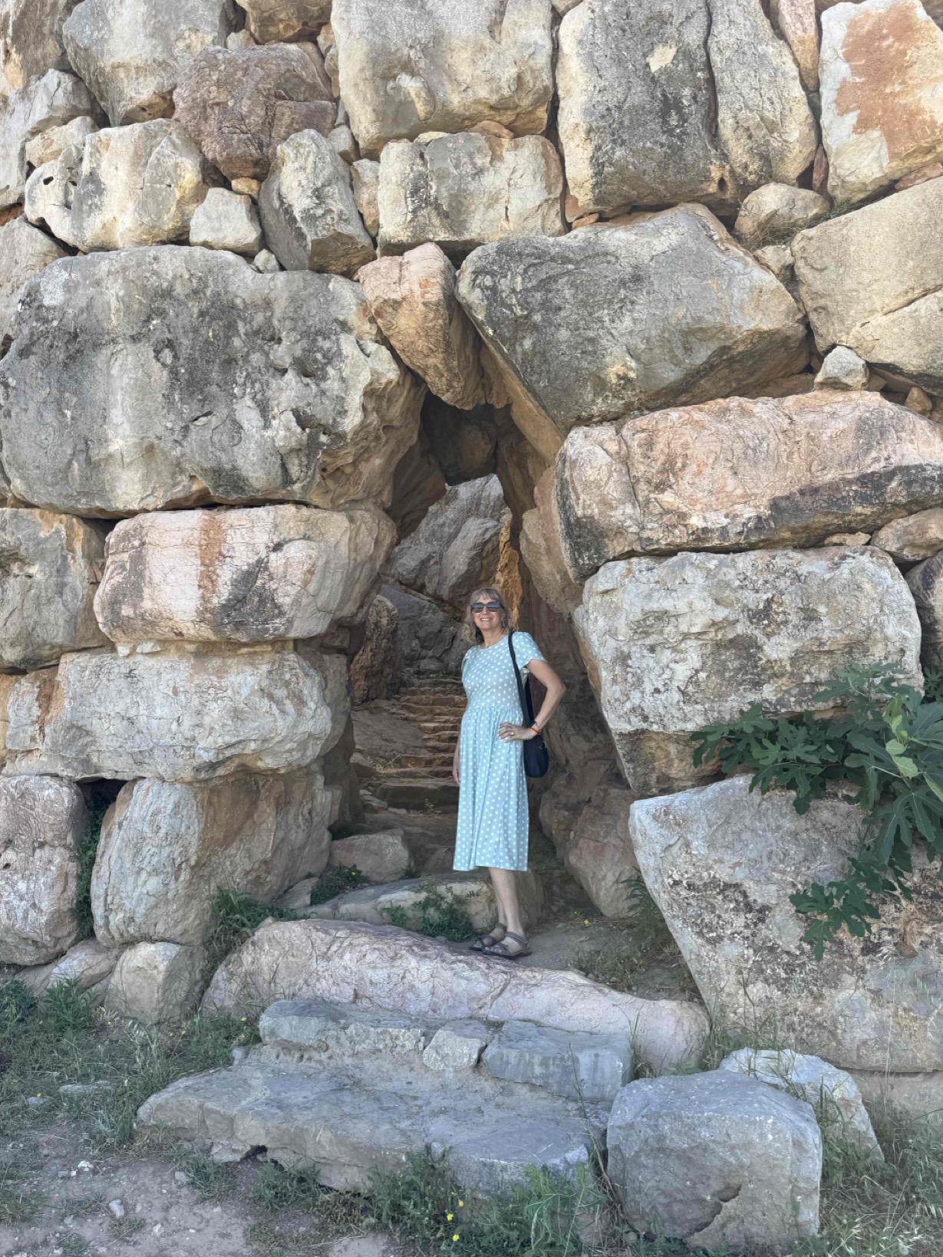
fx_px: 908
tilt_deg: +5.3
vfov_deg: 69.4
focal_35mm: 25
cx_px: 479
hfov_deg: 54.9
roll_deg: +0.6
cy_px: 633
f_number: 1.78
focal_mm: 6.76
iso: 80
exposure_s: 1/888
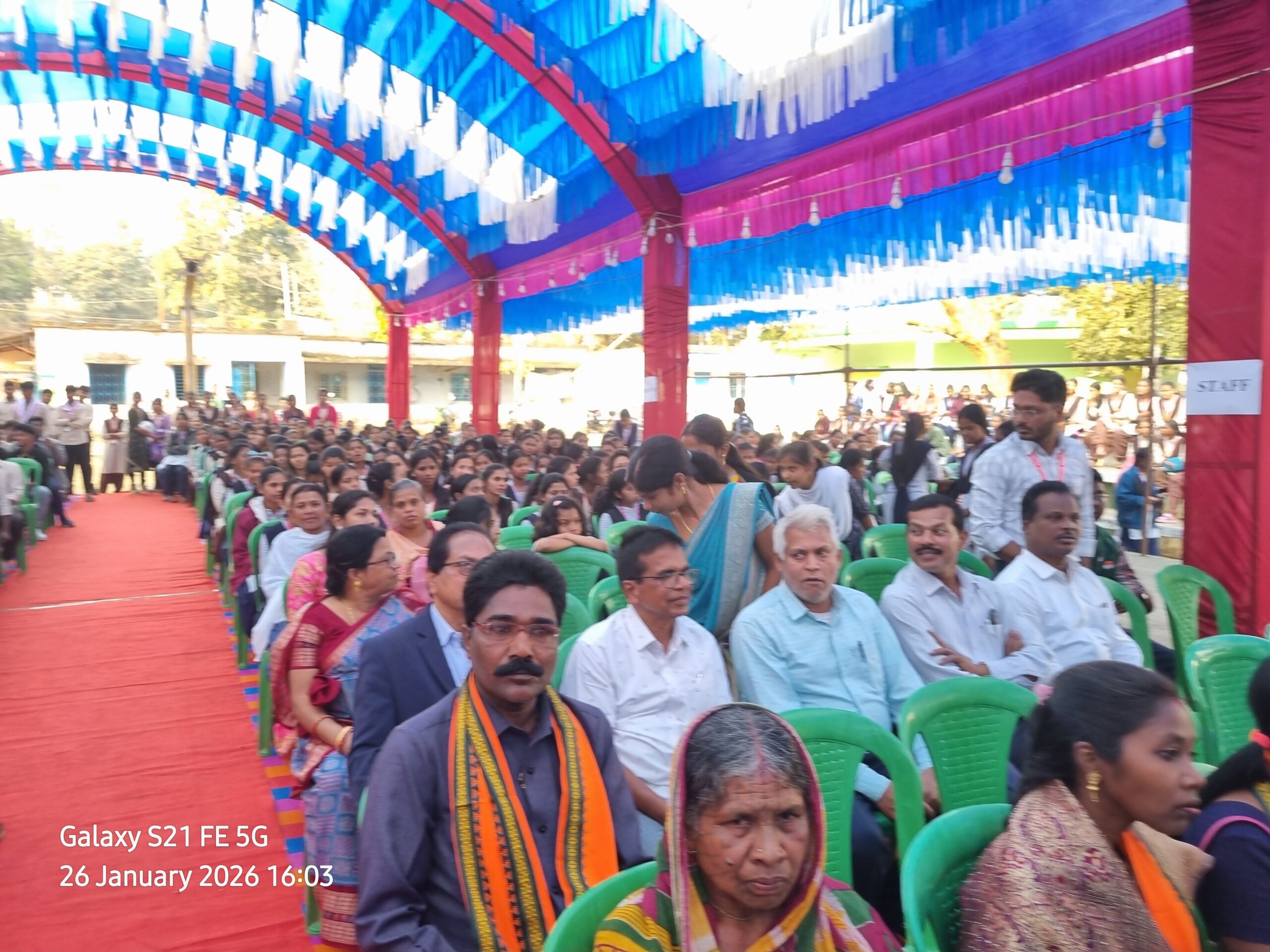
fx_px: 954
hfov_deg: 67.3
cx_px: 635
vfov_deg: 53.1
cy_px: 476
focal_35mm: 26
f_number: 1.8
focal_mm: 5.4
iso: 80
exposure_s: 1/100
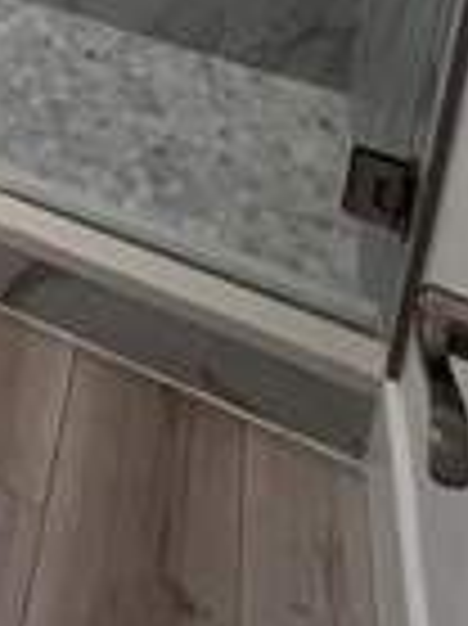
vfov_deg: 22.4
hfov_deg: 16.6
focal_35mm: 60
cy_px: -441
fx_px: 1083
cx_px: -531
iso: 100
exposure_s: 1/120
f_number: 1.8
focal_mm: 1.57
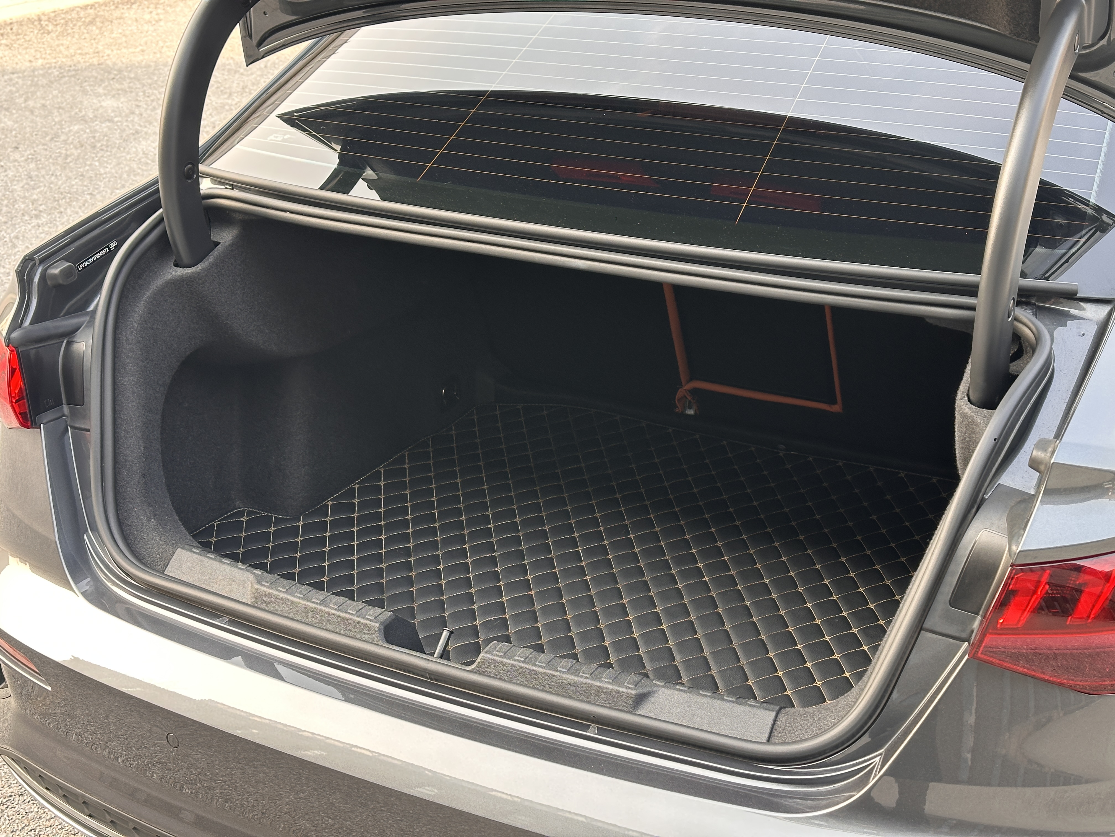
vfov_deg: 30.3
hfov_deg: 39.7
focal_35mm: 48
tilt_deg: -23.8
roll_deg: +0.7
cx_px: 558
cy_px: 418
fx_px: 1546
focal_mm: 6.86
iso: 80
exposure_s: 1/114
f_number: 1.78
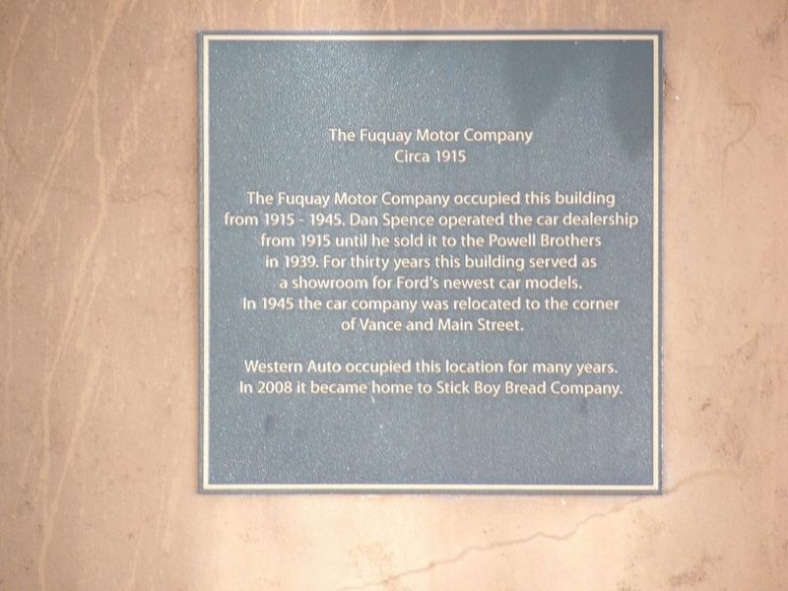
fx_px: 13749
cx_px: 394
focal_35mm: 604
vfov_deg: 2.5
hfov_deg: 3.3
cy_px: 296
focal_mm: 108.3
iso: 443
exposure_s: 1/50
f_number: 4.2
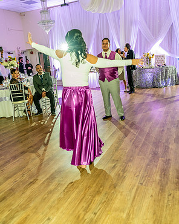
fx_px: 212
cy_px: 113
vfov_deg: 55.7
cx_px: 89
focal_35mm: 32
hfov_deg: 45.8
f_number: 3.2
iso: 3200
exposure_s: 1/125
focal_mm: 28
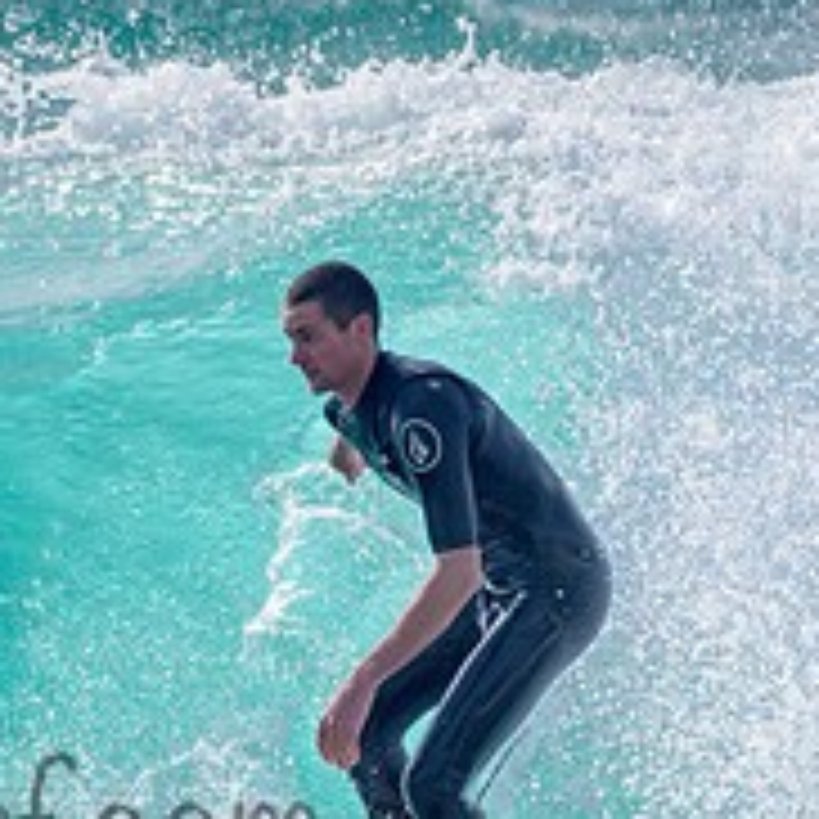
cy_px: 744
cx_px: 60
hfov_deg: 1.1
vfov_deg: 1.1
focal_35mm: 1665
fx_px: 44568
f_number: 5.6
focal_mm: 500
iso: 110
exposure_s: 1/2000
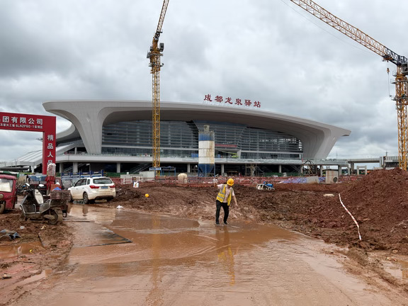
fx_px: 413
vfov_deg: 40.7
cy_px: 153
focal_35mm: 35
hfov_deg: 52.6
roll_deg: +0.9
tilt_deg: +3.2
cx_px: 204
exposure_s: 1/6173
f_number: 1.78
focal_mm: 6.76
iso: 64
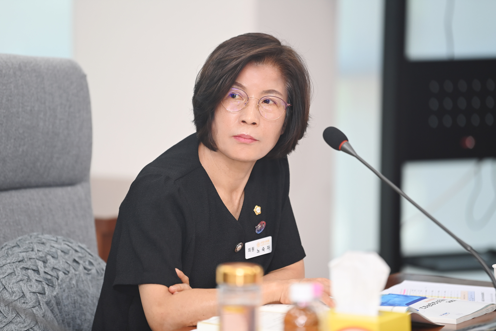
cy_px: 166
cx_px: 248
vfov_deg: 7.4
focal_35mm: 185
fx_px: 2549
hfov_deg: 11.1
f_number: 2.8
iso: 500
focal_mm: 185
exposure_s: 1/250
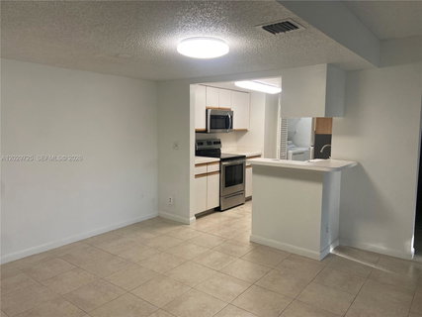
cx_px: 211
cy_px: 158
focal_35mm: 26
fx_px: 317
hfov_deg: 67.3
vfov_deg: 53.0
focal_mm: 4.25
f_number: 1.8
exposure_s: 1/120
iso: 125
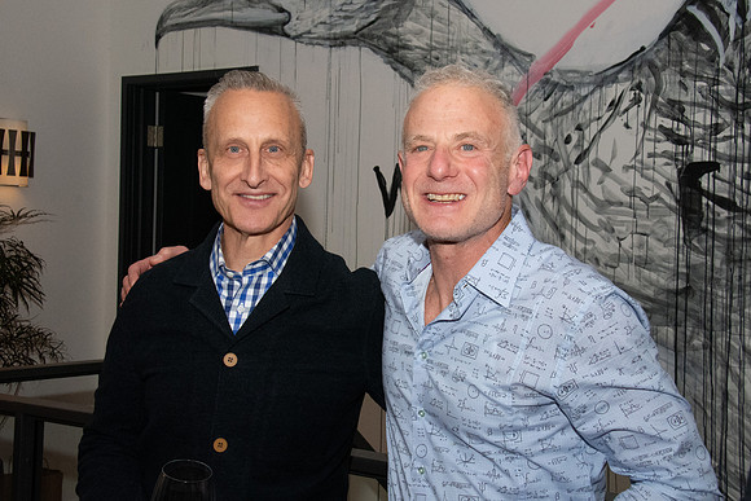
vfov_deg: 22.7
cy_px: 250
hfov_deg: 33.5
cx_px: 376
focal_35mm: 60
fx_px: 1248
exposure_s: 1/160
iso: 5000
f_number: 13
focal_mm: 38
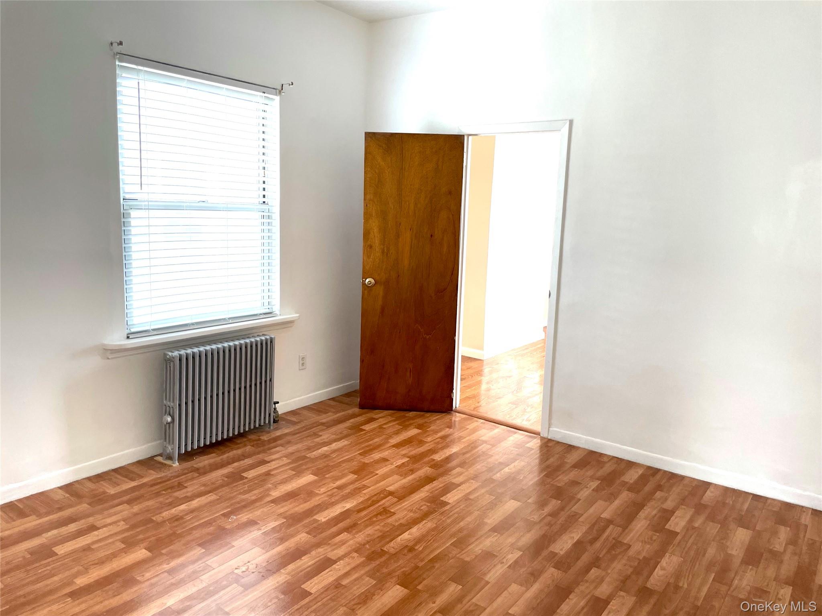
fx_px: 617
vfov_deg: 53.1
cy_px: 308
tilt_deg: -7.4
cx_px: 411
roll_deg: -2.2
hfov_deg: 67.3
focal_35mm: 26
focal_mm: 4.2
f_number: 1.6
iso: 100
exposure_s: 1/121
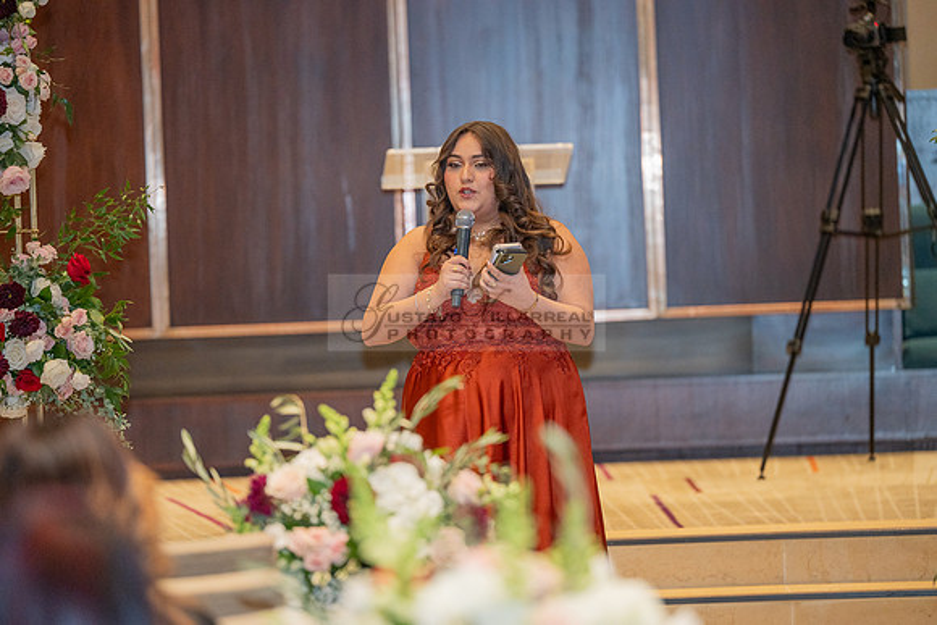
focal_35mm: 200
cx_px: 468
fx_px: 5207
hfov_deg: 10.3
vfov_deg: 6.9
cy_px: 312
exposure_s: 1/160
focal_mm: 200
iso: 1250
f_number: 3.2
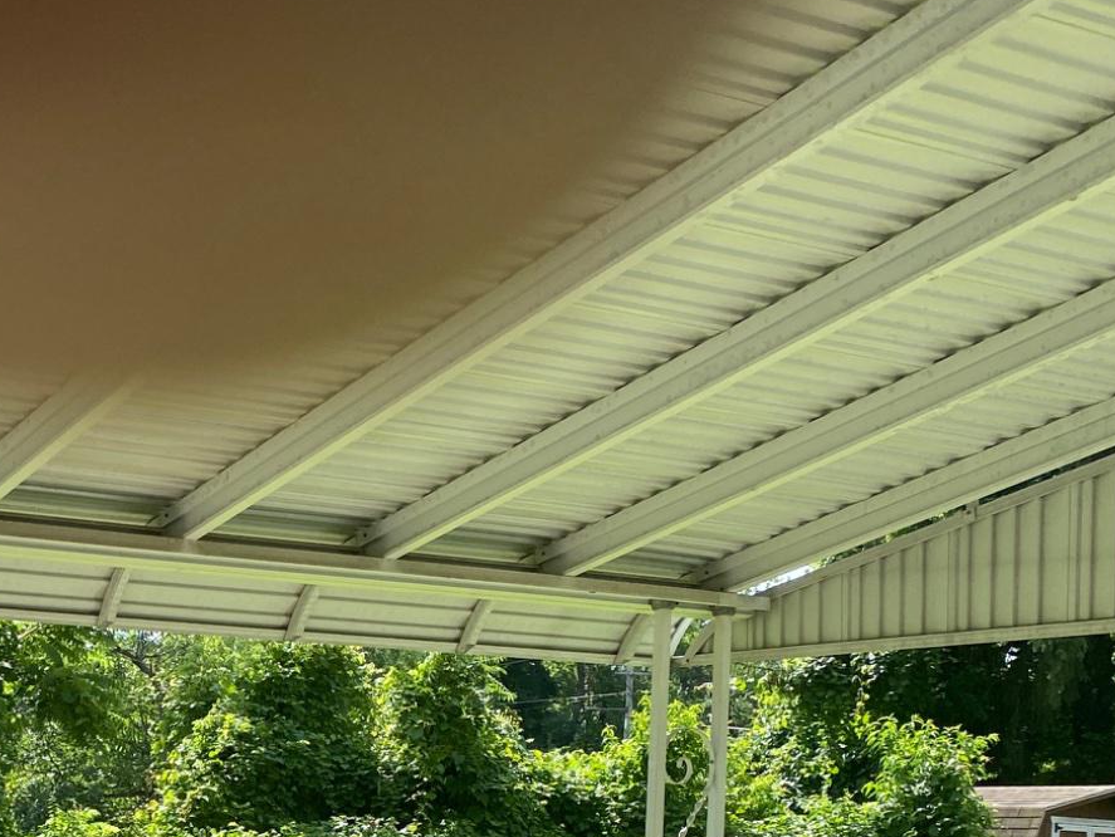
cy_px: 906
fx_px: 1933
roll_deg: -2.7
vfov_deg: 23.1
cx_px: -38
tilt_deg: -0.9
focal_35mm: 60
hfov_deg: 29.7
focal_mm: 4.25
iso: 32
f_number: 1.8
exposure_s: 1/1232
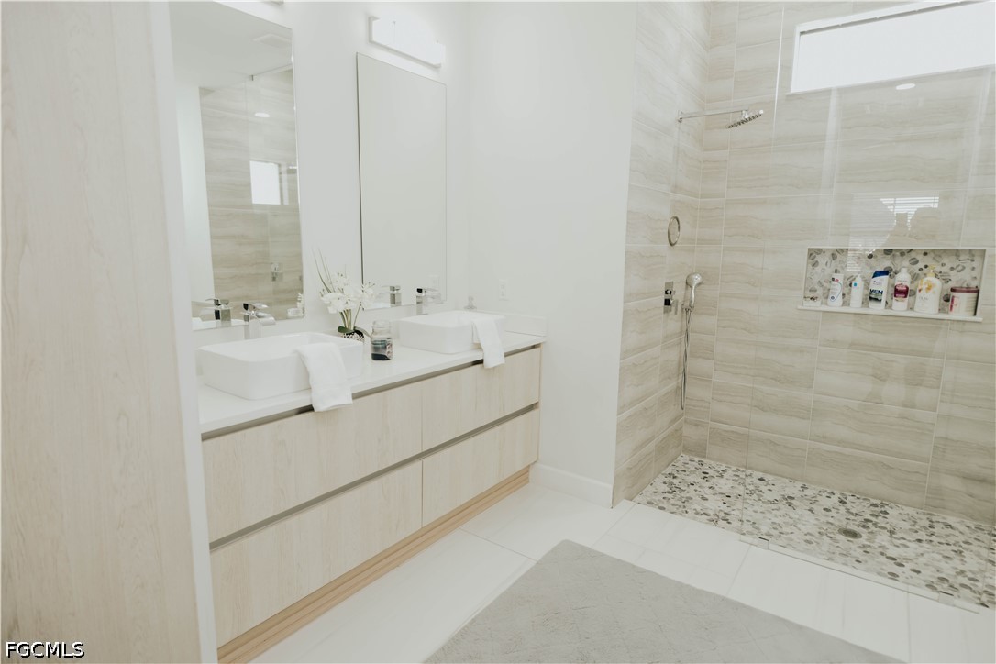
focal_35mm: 20
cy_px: 332
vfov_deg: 61.9
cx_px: 498
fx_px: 553
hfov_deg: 84.0
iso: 400
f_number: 1.8
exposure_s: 1/200
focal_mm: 20
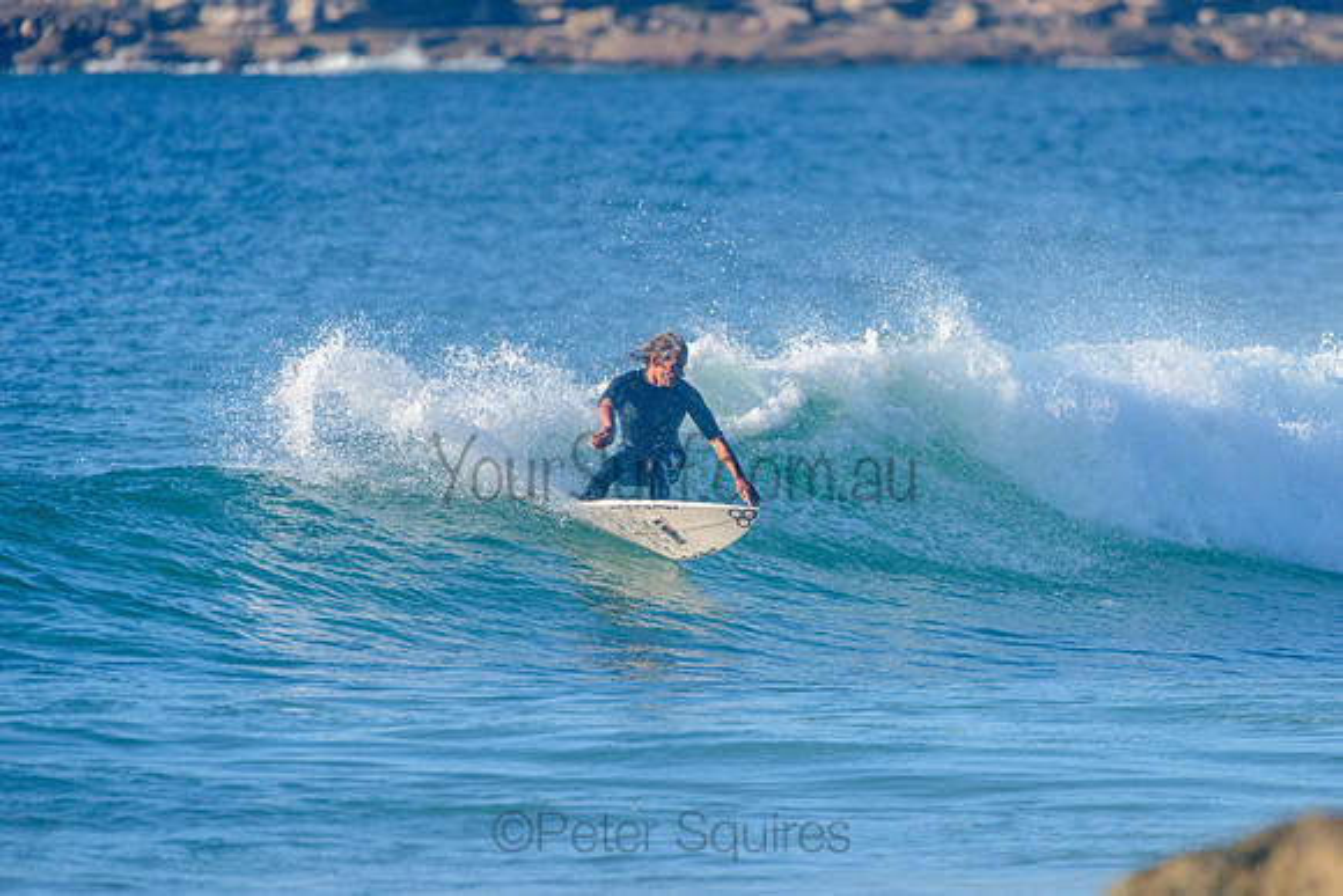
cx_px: 672
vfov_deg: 2.7
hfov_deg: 4.1
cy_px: 448
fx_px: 18667
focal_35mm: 500
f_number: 5.6
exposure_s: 1/2000
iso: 360
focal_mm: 500
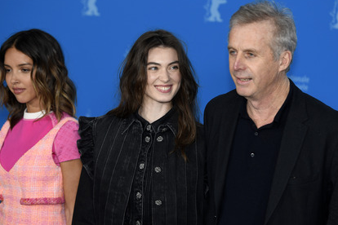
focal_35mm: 147
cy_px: 117
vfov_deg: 9.3
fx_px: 1380
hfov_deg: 14.0
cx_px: 158
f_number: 3.5
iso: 640
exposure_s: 1/400
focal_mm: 135
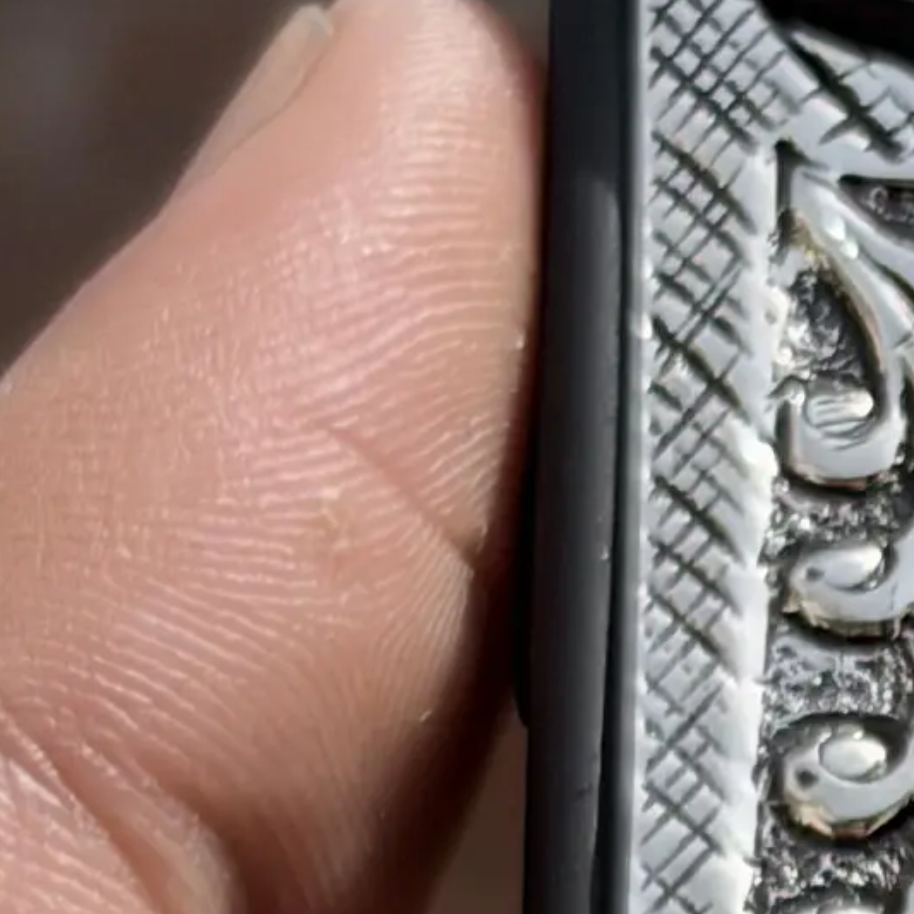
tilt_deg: -9.8
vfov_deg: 5.0
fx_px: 10396
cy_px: 1314
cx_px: 1723
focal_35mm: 348
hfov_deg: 5.0
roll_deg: +1.0
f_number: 1.6
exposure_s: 1/5348
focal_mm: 5.96
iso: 32
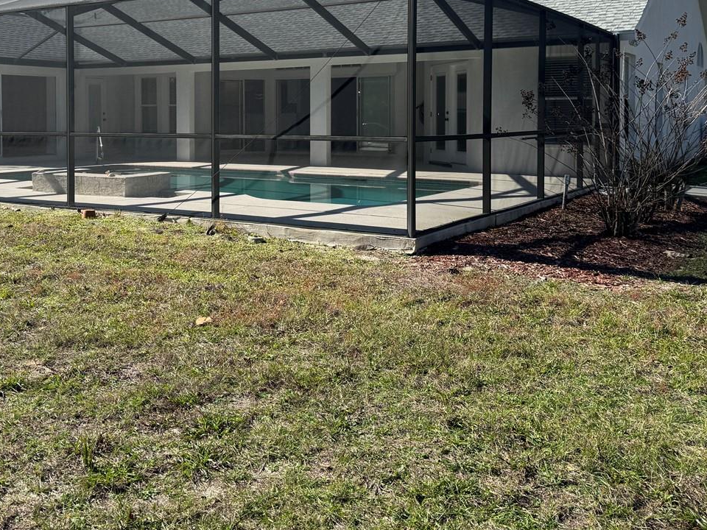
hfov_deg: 46.2
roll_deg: +0.1
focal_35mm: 40
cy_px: 135
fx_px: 817
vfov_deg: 35.2
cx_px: 250
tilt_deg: +0.1
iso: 80
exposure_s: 1/3247
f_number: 1.78
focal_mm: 6.86
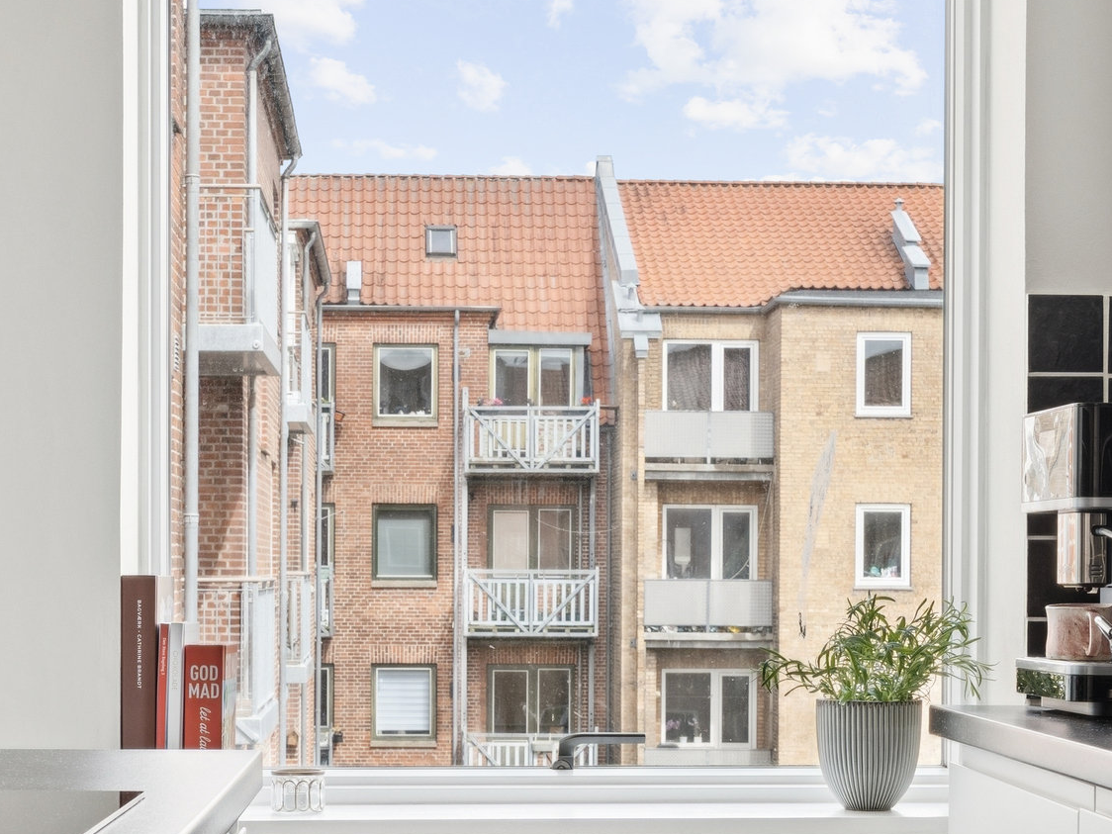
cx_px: 468
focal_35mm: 77
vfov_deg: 19.0
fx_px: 2474
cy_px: 618
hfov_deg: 25.3
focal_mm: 30
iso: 800
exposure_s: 1/40
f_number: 11
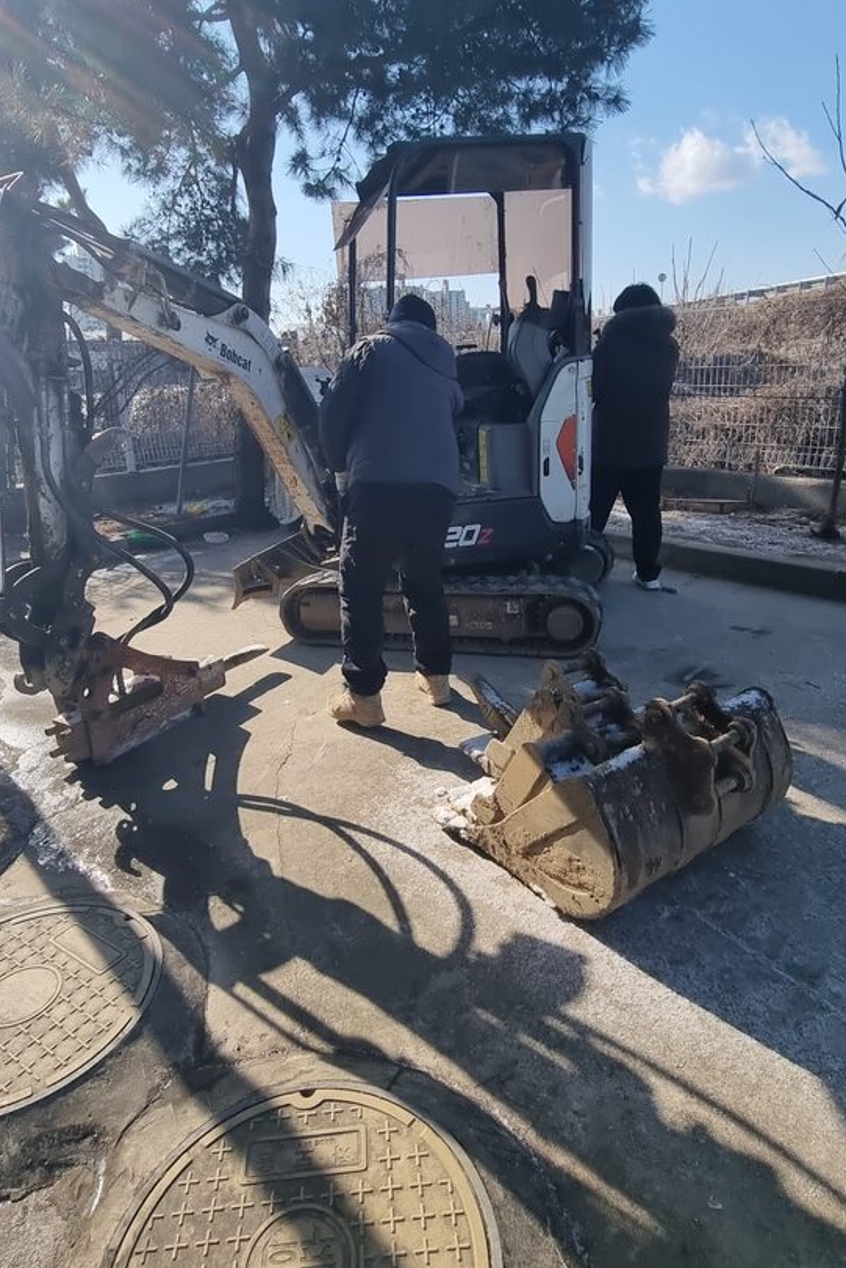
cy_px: 594
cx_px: 410
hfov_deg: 61.9
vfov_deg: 83.9
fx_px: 705
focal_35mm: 20
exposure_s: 1/1838
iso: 50
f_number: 2.2
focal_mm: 2.2
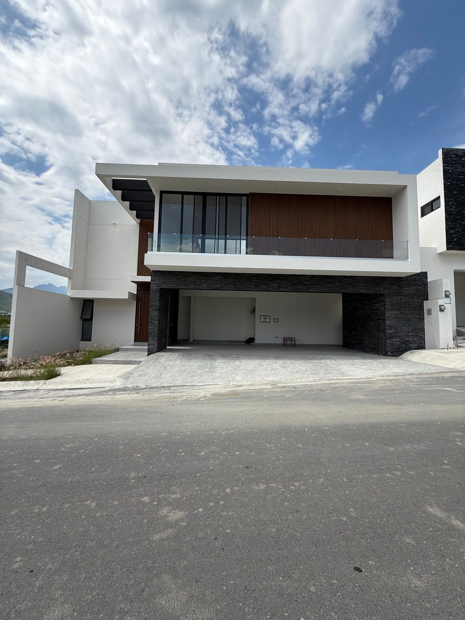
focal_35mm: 14
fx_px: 251
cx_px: 232
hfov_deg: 85.7
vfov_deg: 102.1
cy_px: 310
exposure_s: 1/1656
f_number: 2.2
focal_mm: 2.22
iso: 50
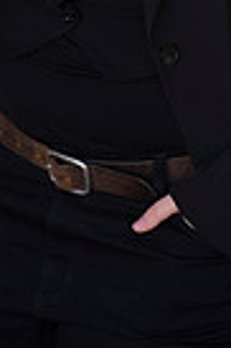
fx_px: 2702
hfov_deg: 4.9
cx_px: 74
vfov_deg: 7.2
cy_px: -178
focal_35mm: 280
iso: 200
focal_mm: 85
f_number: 2.5
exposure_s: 1/320
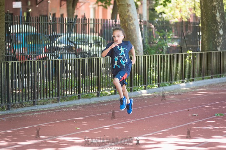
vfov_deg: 8.9
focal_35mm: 155
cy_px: 75
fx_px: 973
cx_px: 113
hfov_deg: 13.2
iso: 1000
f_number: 3.5
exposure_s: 1/400
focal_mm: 155
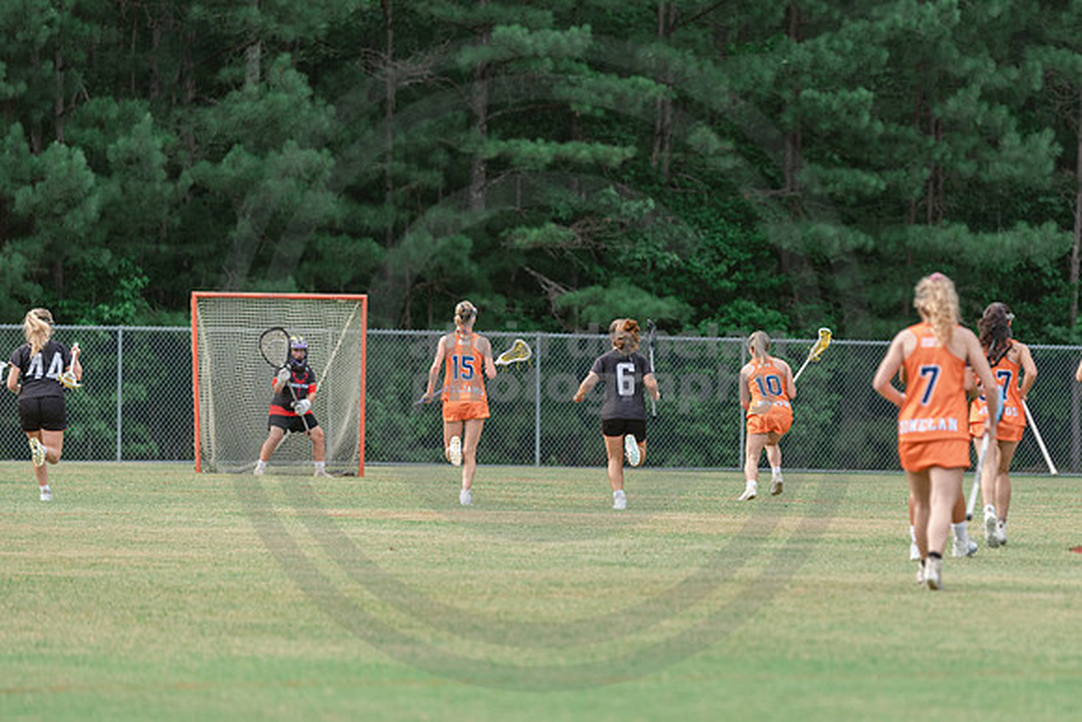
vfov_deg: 4.9
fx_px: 8444
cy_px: 378
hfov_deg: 7.3
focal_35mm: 281
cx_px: 760
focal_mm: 200
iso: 250
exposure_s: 1/640
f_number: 3.2
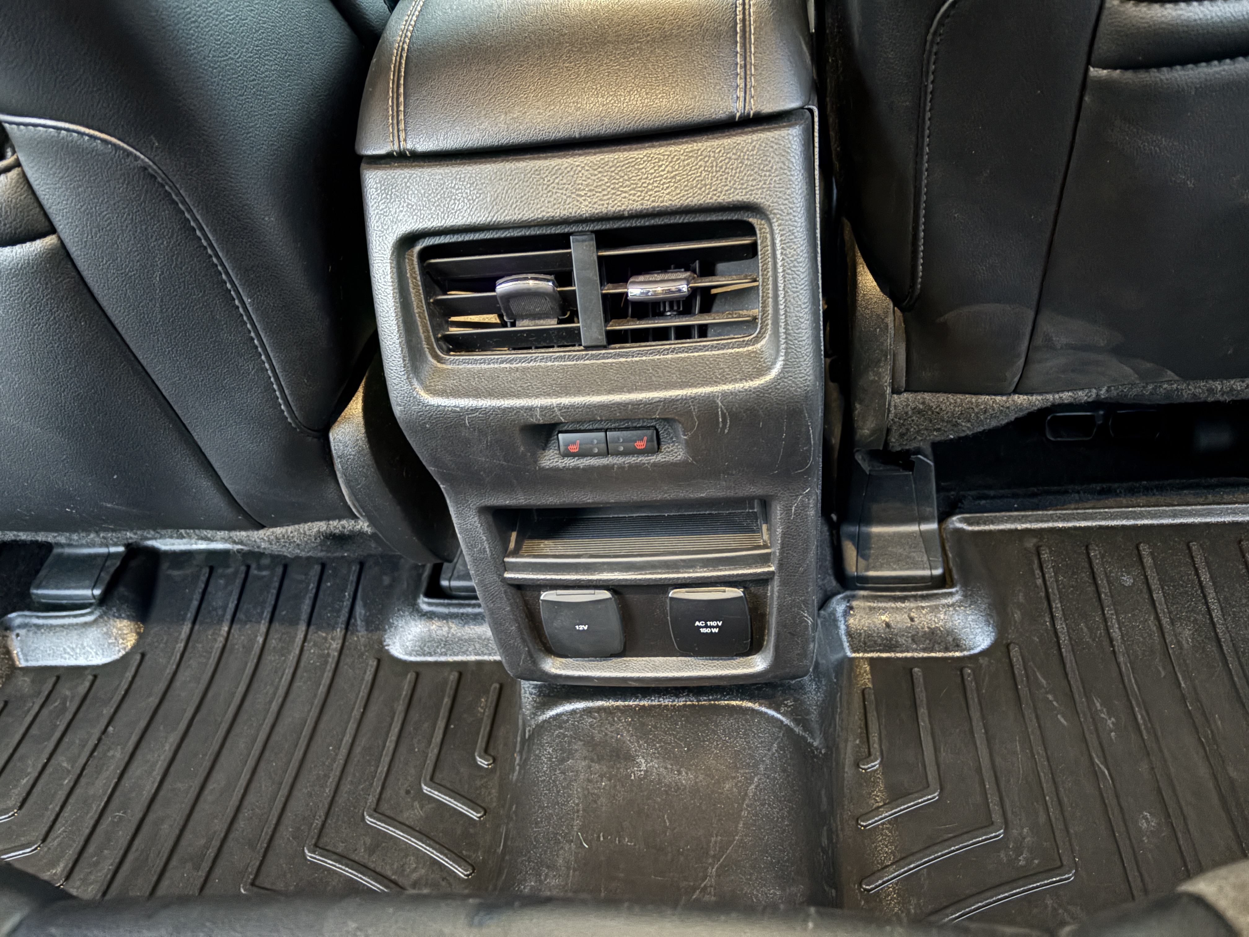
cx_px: 624
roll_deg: +12.0
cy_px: 468
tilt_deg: -40.2
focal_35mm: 26
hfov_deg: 67.3
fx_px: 938
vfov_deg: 53.1
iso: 1600
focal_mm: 5.96
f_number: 1.6
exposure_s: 1/9
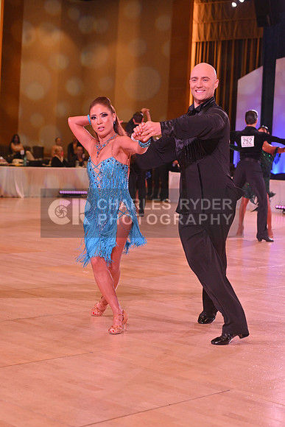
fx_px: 831
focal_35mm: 70
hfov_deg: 19.5
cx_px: 142
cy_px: 214
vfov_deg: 28.8
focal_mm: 70
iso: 2000
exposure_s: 1/400
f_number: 5
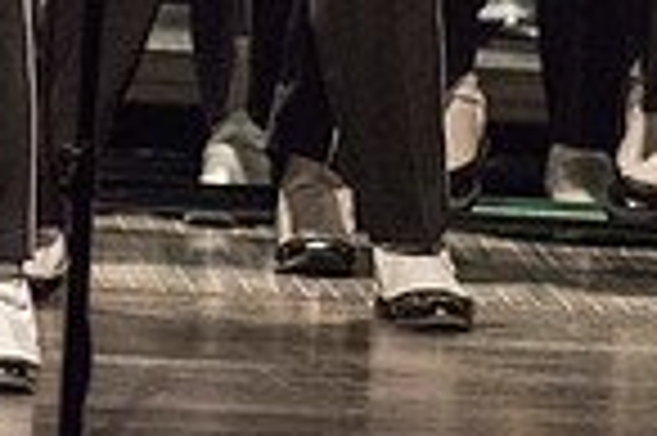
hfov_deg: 1.7
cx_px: 590
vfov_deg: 1.2
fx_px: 21711
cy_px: -389
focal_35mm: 1191
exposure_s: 1/500
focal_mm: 300
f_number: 2.8
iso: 4000
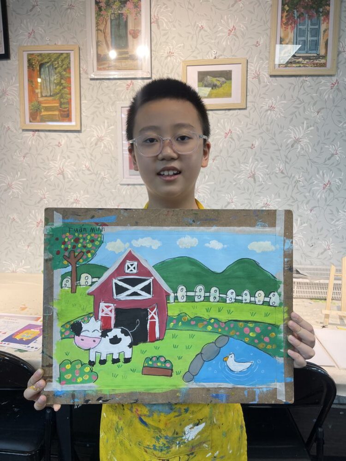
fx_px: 333
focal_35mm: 25
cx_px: 173
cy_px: 230
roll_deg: -1.4
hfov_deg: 54.9
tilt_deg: -8.0
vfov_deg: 69.4
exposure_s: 1/100
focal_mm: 5.1
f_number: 1.6
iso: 32
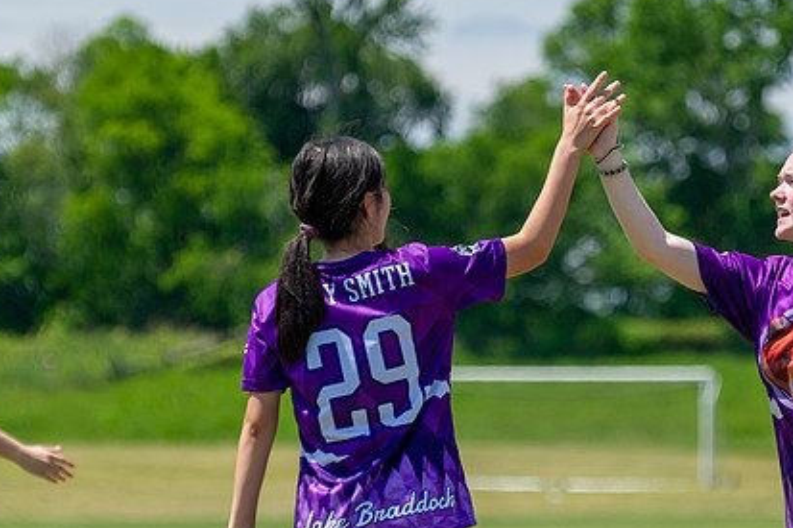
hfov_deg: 6.7
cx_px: 487
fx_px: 6781
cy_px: 262
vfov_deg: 4.5
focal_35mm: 308
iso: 360
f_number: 4
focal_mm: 155
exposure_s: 1/3200
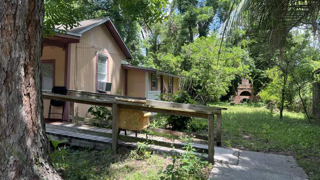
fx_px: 246
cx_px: 162
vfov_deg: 40.2
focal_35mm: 29
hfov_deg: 66.0
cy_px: 83
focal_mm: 5.7
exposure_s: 1/692
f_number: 1.5
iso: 50
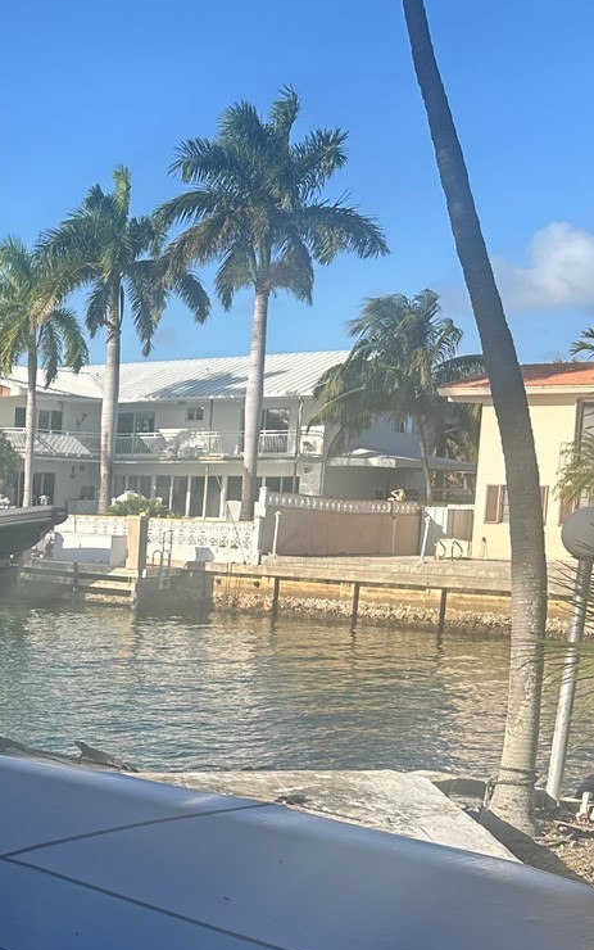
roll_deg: -2.4
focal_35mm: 55
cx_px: -133
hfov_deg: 21.7
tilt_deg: -6.2
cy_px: 638
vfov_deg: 36.5
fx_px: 1423
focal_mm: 6.86
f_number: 1.78
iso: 80
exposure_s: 1/1949
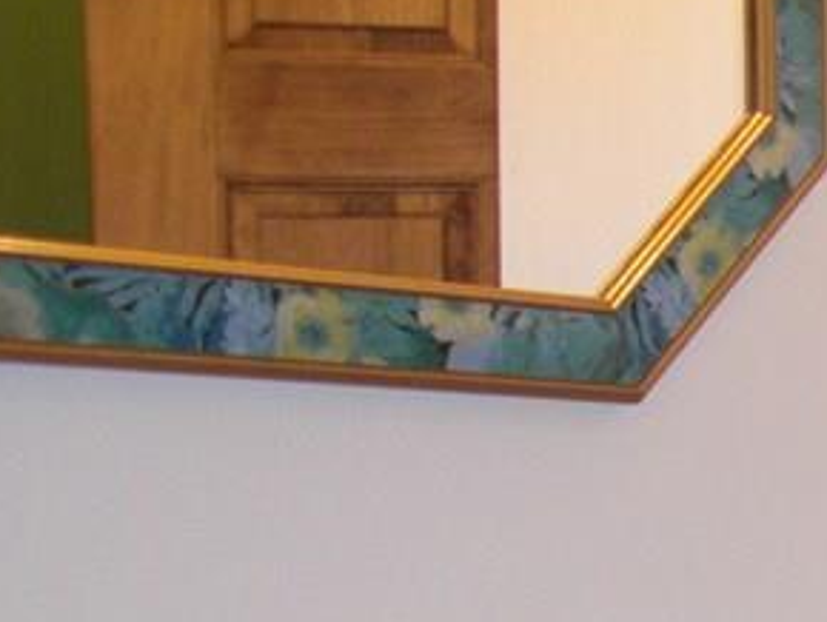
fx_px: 3037
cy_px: 1064
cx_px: 1392
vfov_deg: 11.0
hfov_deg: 14.1
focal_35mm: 127
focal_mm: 6.3
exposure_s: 1/60
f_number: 2.8
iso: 200
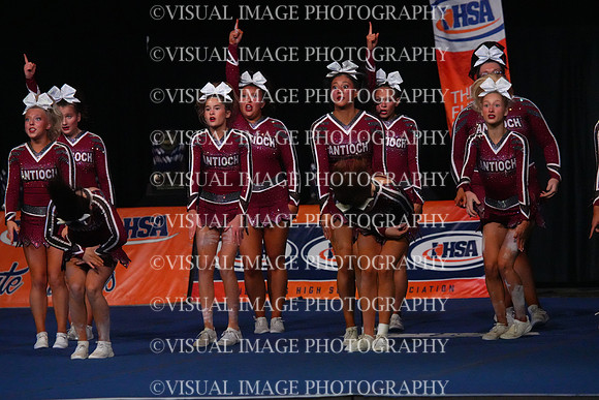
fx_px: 3661
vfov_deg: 6.2
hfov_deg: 9.4
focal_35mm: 220
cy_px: 200
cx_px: 300
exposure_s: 1/1250
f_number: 5.6
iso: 16000
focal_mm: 220
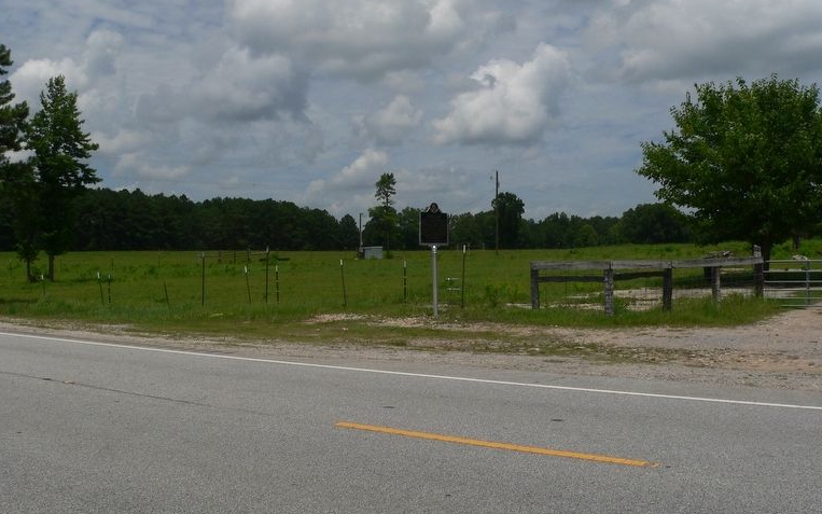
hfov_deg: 49.3
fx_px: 896
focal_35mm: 40
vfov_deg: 32.0
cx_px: 408
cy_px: 264
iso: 80
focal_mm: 6
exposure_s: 1/1000
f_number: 5.6
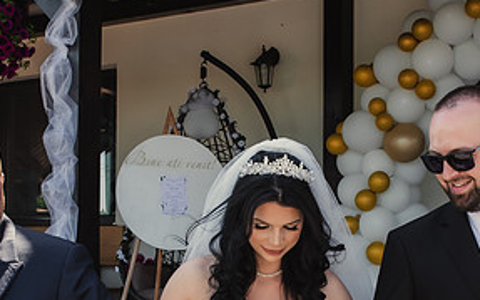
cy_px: 266
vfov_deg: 16.9
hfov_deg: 27.1
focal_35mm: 76
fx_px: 994
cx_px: 267
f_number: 6.3
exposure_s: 1/160
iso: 200
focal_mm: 31
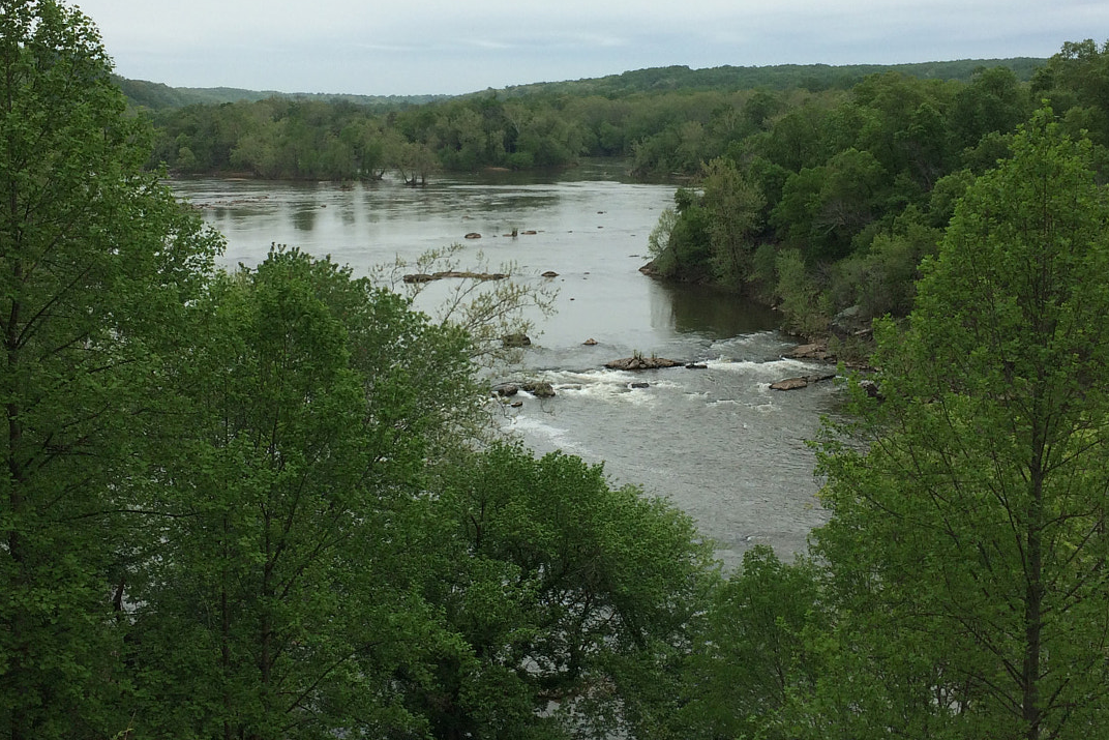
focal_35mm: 45
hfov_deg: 43.6
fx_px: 1386
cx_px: 526
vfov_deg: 29.7
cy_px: 268
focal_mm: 4.15
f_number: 2.2
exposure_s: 1/820
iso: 32
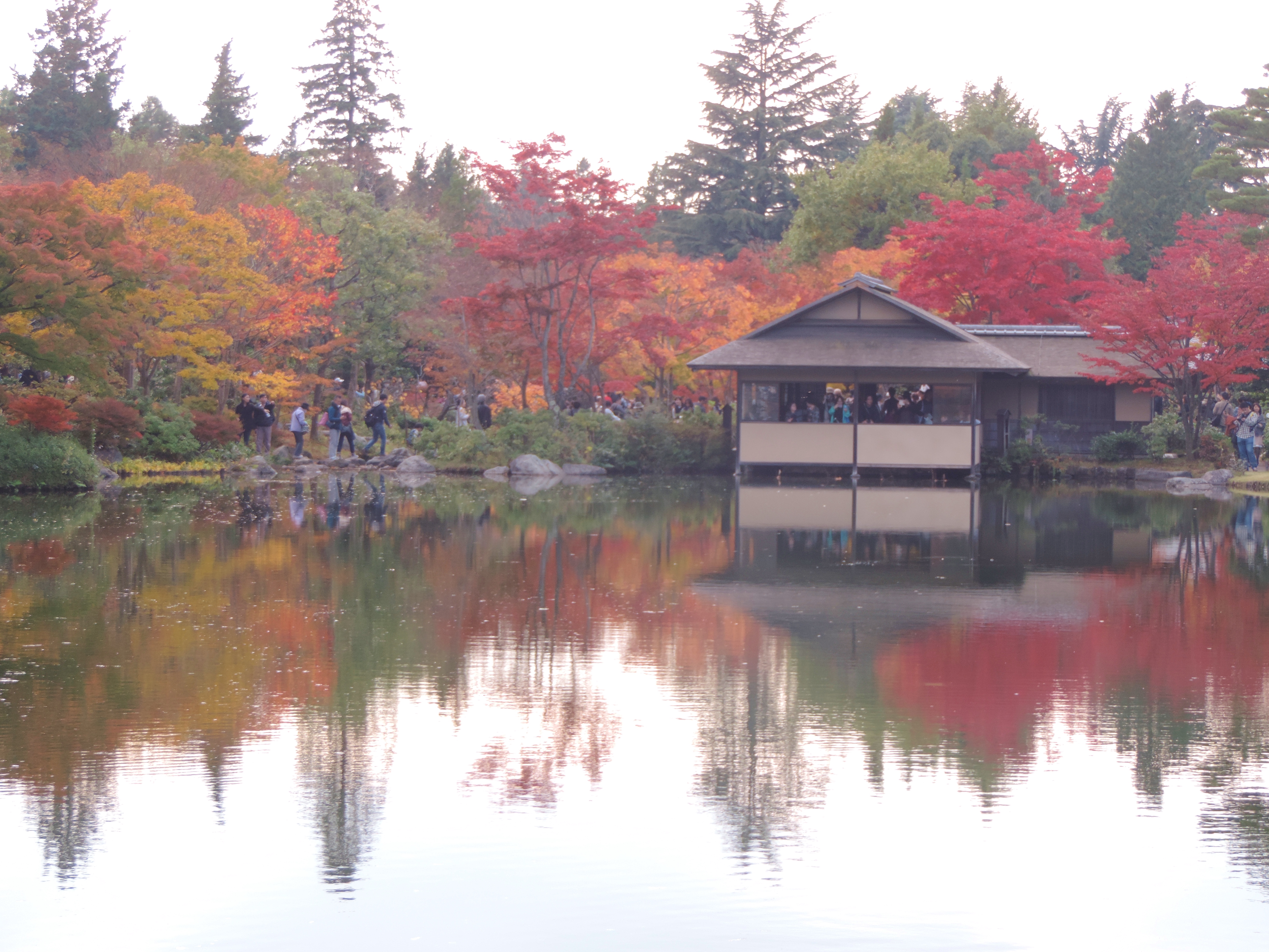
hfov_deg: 18.7
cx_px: 634
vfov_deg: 14.1
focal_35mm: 105
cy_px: 476
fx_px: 3849
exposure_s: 1/100
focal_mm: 18.7
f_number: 4.2
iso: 80
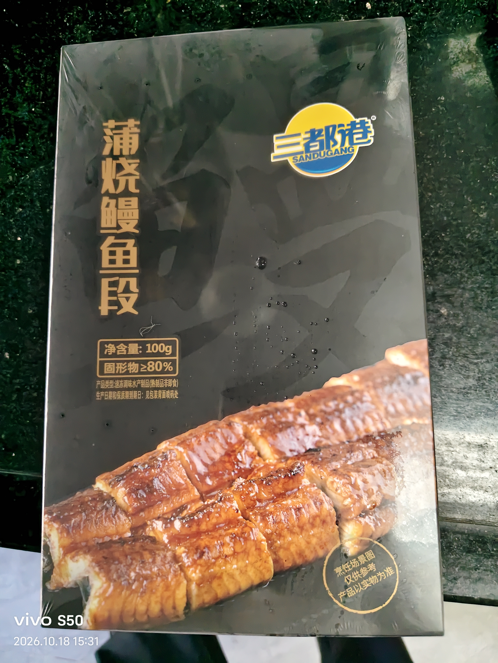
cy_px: 332
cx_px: 249
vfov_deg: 73.9
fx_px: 441
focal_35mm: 23
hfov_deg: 58.9
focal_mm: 5.56
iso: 1445
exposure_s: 1/489
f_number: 1.88
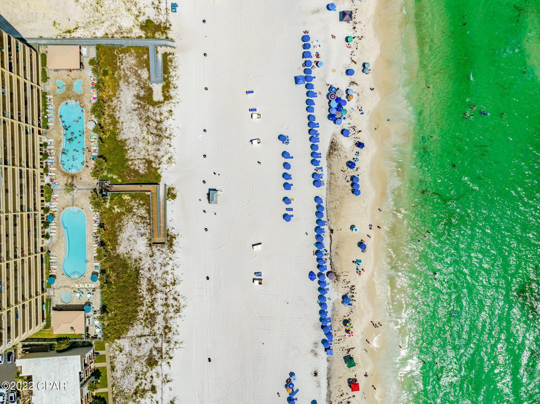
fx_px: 374
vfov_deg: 56.8
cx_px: 270
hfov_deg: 71.6
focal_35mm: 24
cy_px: 202
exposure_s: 1/1250
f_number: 4
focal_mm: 12.29
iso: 100
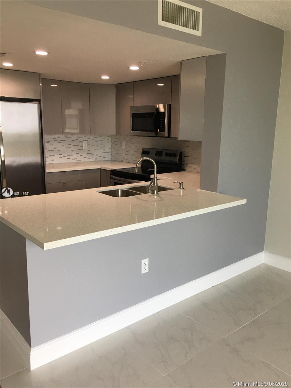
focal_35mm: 29
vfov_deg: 61.7
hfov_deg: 48.2
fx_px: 325
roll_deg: -0.8
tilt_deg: -9.1
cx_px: 146
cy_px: 194
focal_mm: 4.15
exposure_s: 1/30
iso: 25
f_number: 2.2
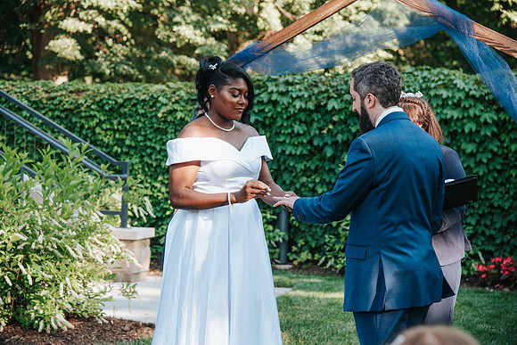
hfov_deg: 21.5
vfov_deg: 14.4
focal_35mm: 95
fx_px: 1365
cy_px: 172
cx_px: 258
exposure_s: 1/320
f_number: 4.5
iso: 400
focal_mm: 95
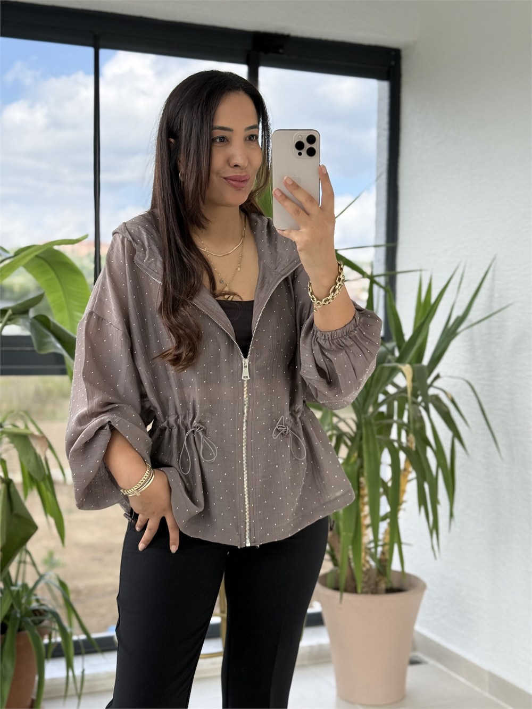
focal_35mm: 48
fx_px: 983
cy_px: 354
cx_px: 266
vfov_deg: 39.7
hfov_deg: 30.3
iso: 100
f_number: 1.78
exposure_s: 1/478
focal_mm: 6.76
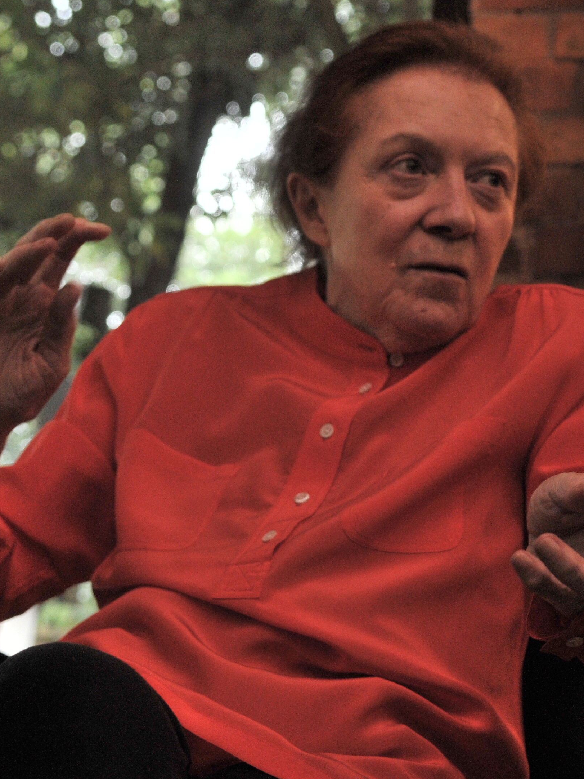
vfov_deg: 24.4
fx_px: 1799
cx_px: 503
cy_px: 379
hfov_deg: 18.2
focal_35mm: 80
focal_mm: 28
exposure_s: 1/125
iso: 800
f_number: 2.8
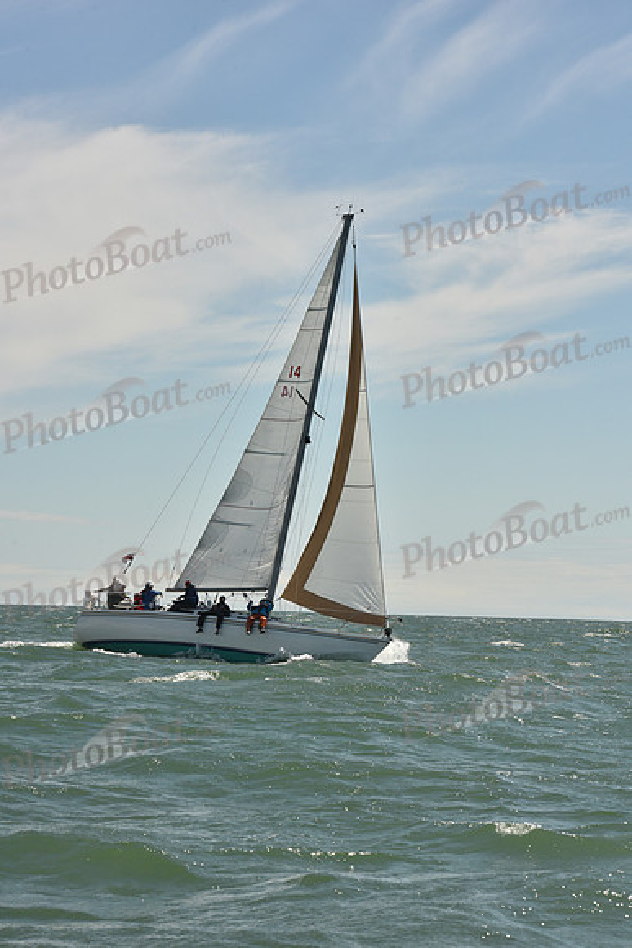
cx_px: 316
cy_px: 474
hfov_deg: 13.4
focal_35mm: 102
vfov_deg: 20.0
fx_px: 2684
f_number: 13
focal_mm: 102
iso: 320
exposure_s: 1/800
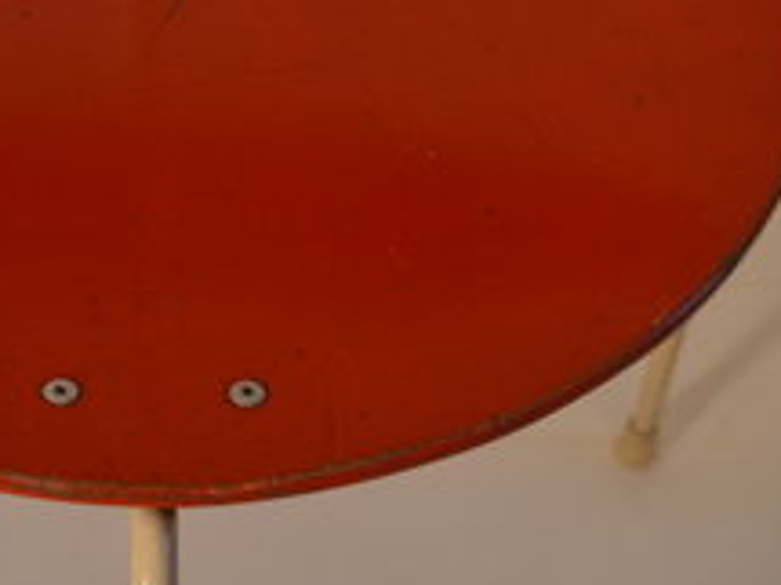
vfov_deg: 15.4
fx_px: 2165
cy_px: 269
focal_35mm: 96
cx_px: 124
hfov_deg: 20.2
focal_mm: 28
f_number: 4.5
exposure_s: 1/60
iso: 720
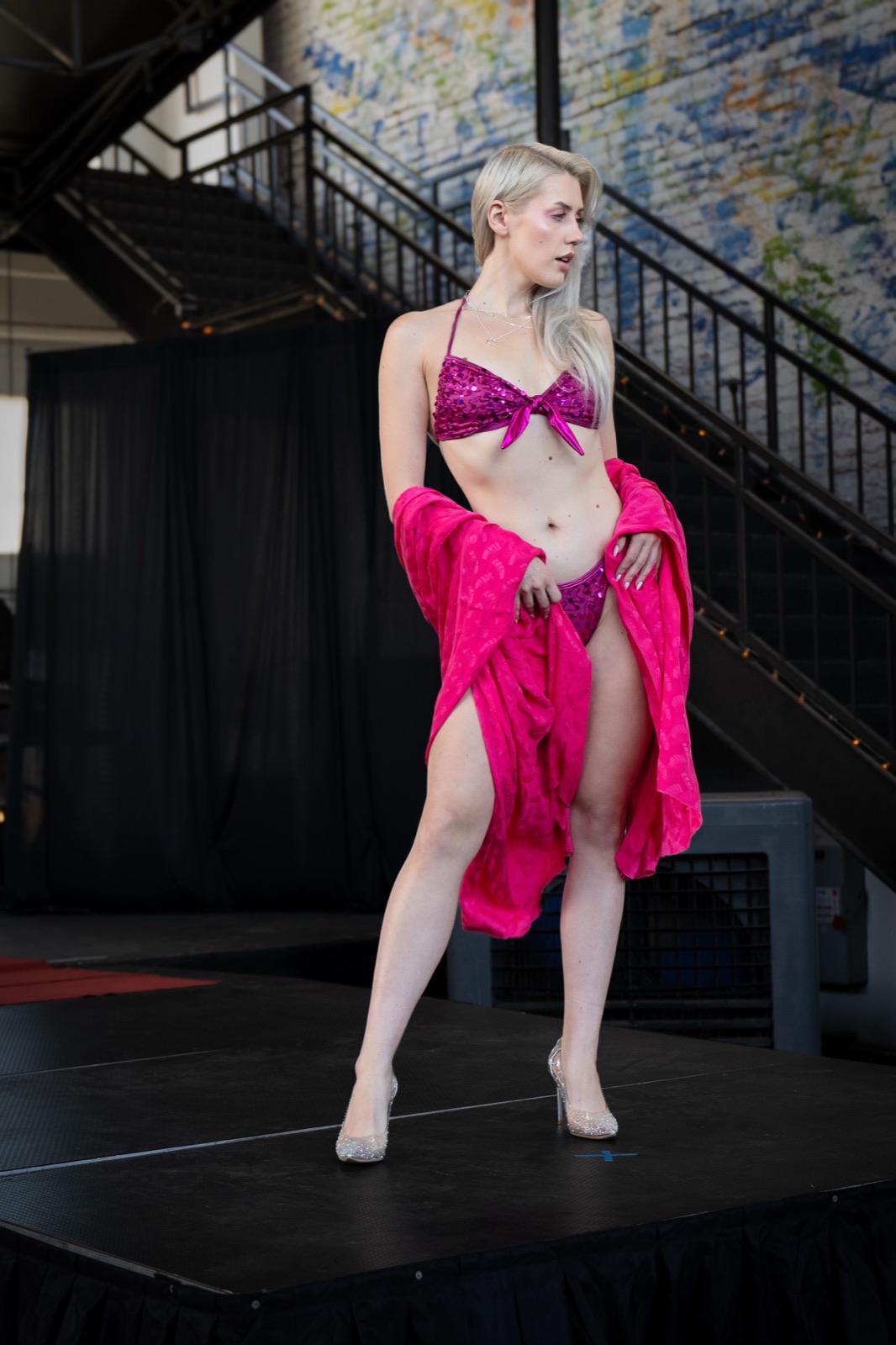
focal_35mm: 61
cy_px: 672
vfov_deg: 32.9
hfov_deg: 22.3
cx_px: 448
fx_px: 2278
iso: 500
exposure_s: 1/200
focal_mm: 41
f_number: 3.5
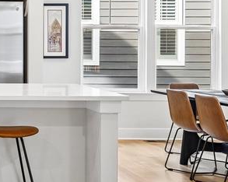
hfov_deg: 23.6
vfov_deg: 22.1
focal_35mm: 69
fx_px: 465
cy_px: 70
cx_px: -84
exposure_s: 1/40
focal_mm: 21
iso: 640
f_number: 8
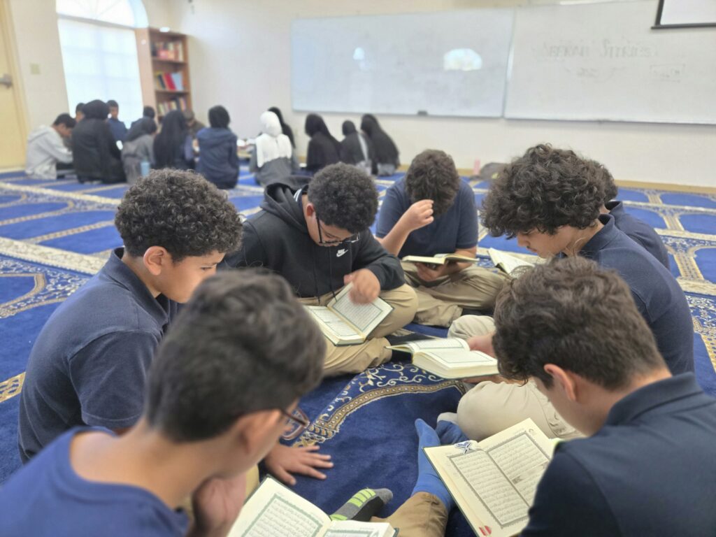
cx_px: 358
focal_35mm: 23
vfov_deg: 58.9
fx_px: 476
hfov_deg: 73.9
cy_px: 268
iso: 640
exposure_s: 1/60
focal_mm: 5.4
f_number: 1.8
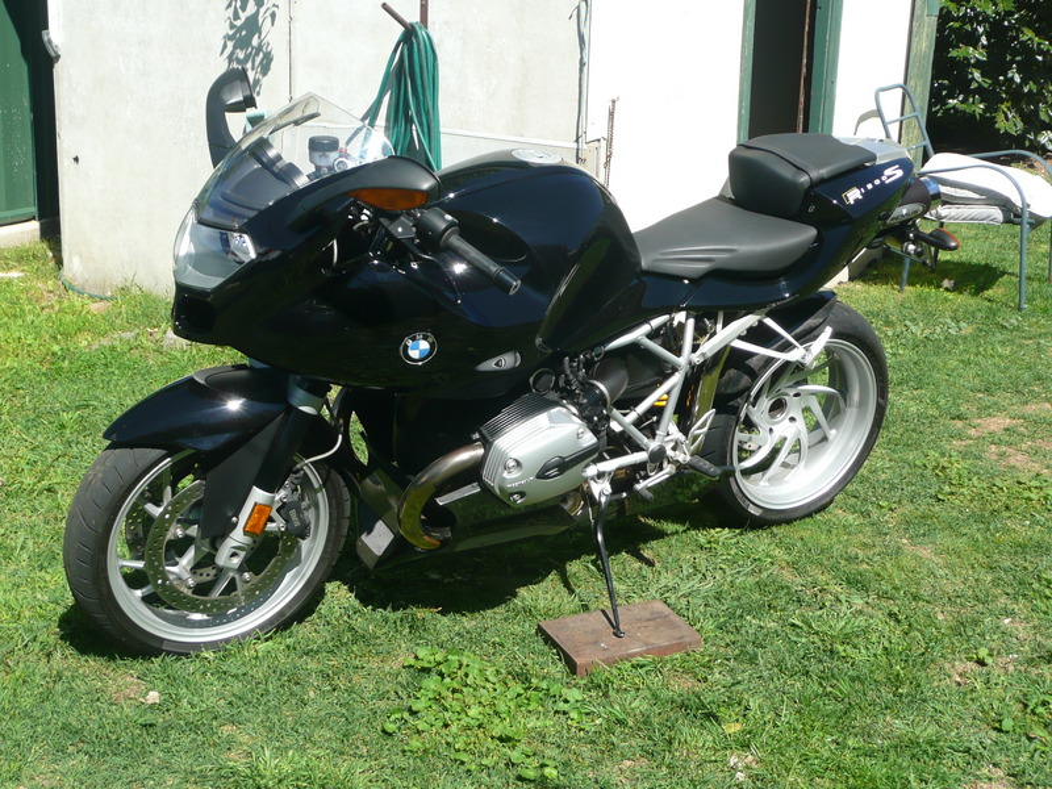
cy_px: 394
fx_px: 1459
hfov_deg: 39.7
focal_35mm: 48
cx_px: 526
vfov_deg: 30.3
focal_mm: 7.8
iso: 100
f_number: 4.2
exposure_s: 1/500
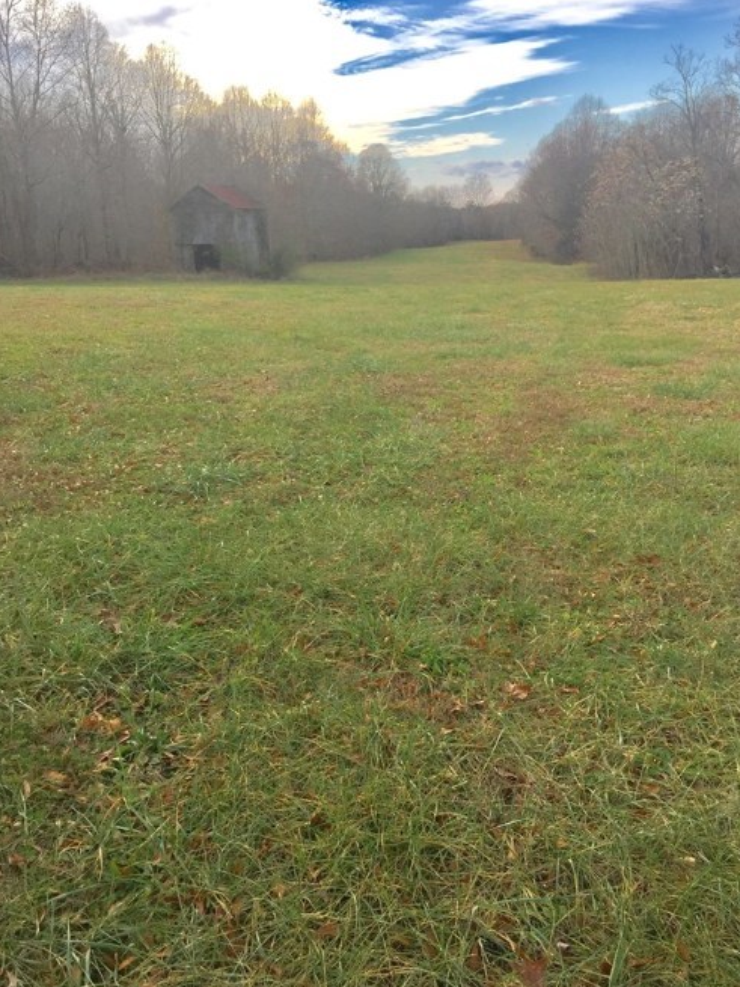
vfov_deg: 53.9
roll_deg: +2.4
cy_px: 529
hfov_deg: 41.7
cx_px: 404
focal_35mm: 34
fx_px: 969
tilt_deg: -17.1
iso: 32
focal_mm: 4.15
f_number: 2.2
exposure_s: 1/746
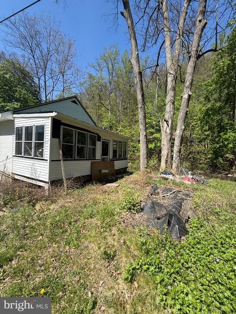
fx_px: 127
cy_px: 157
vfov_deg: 102.1
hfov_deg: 85.7
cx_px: 118
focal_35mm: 14
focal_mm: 2.22
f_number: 2.2
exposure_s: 1/985
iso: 50
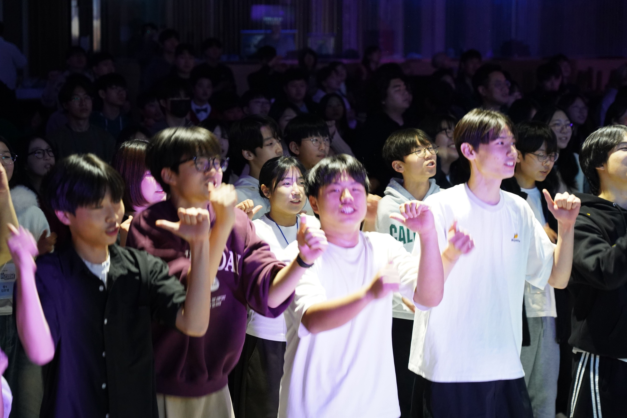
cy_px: 209
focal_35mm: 75
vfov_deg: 18.2
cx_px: 314
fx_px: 1306
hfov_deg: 27.0
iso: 5000
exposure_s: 1/80
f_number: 4
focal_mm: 75
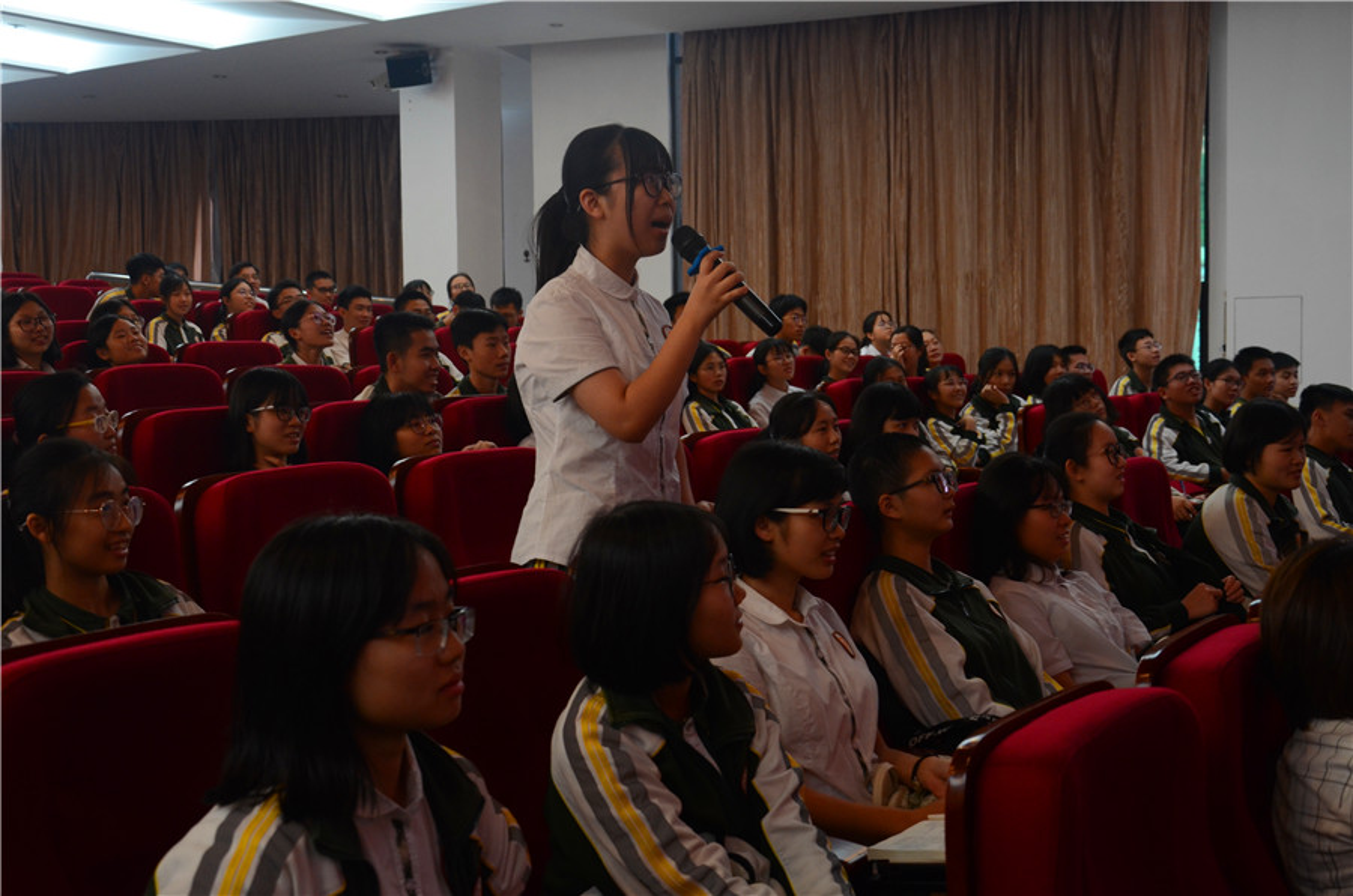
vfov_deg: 29.7
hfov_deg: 43.7
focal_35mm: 45
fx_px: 1688
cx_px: 676
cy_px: 448
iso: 800
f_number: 6.3
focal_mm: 30
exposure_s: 1/25
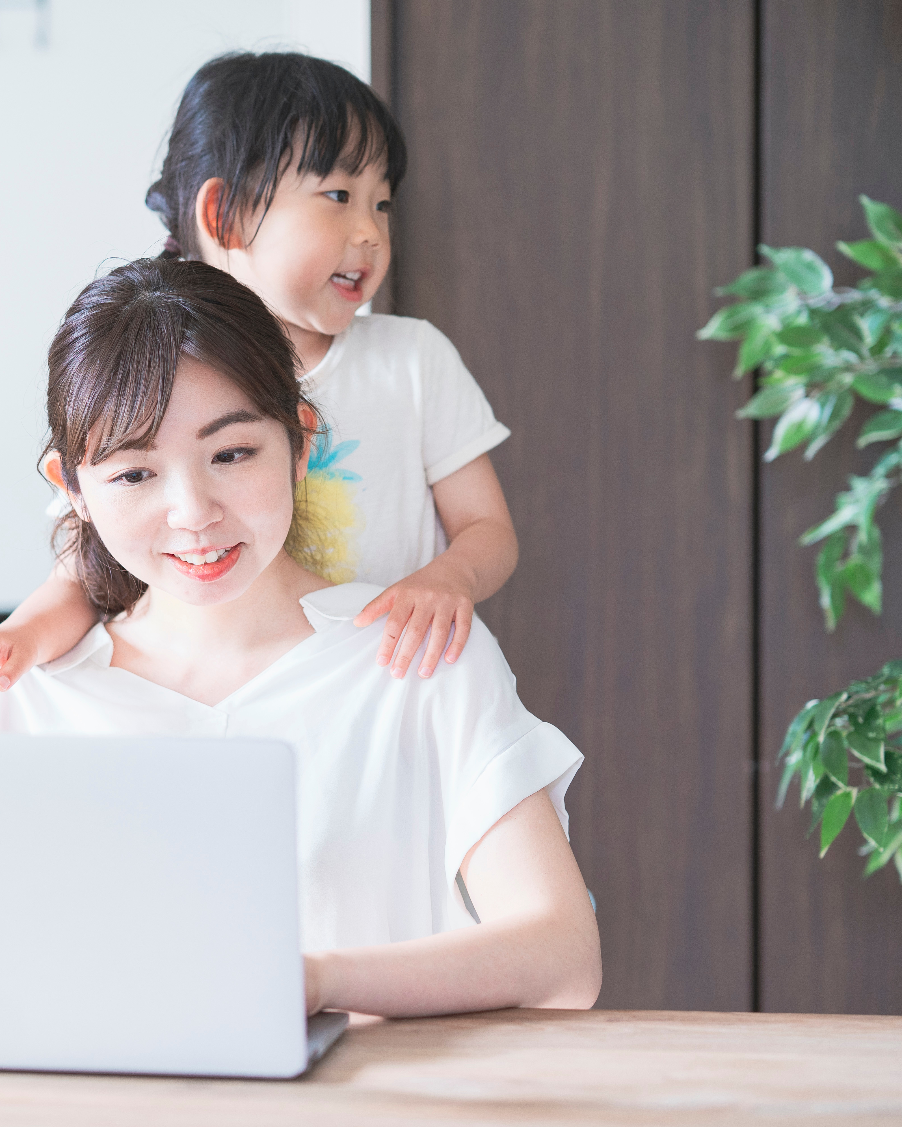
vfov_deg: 16.0
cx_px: 241
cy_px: 563
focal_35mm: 120
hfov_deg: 12.8
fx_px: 4005
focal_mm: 85
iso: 400
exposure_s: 1/125
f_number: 2
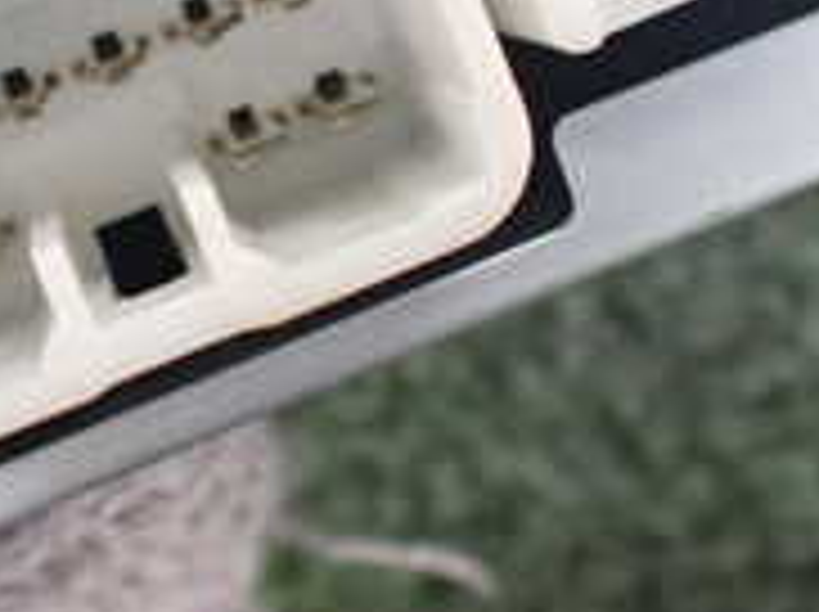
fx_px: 2339
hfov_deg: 19.8
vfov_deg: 14.8
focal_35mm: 99
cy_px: 144
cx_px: 320
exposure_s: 1/125
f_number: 2.3
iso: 800
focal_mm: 5.4
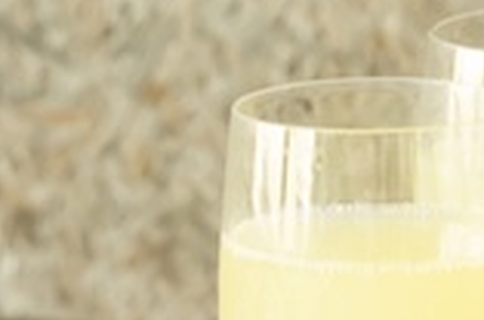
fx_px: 11179
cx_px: -536
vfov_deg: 1.6
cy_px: 955
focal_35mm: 833
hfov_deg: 2.5
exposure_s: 1/60
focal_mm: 87
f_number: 5
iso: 400
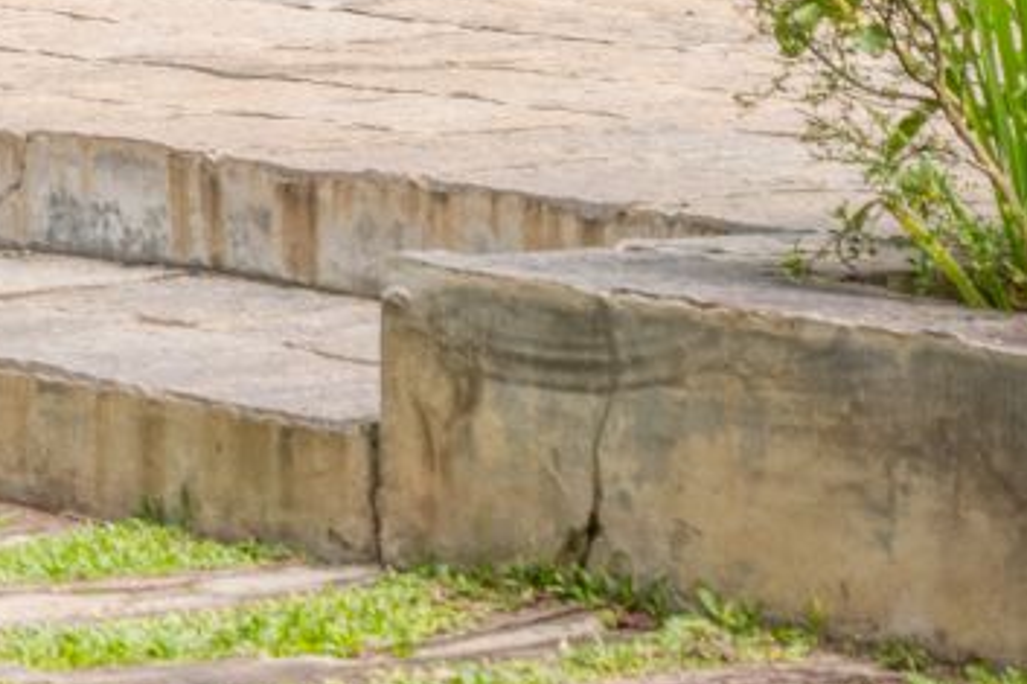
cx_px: -1859
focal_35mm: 329
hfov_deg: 5.9
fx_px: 9381
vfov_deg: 4.1
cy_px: -945
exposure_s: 1/1250
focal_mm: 58
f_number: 7.1
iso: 400
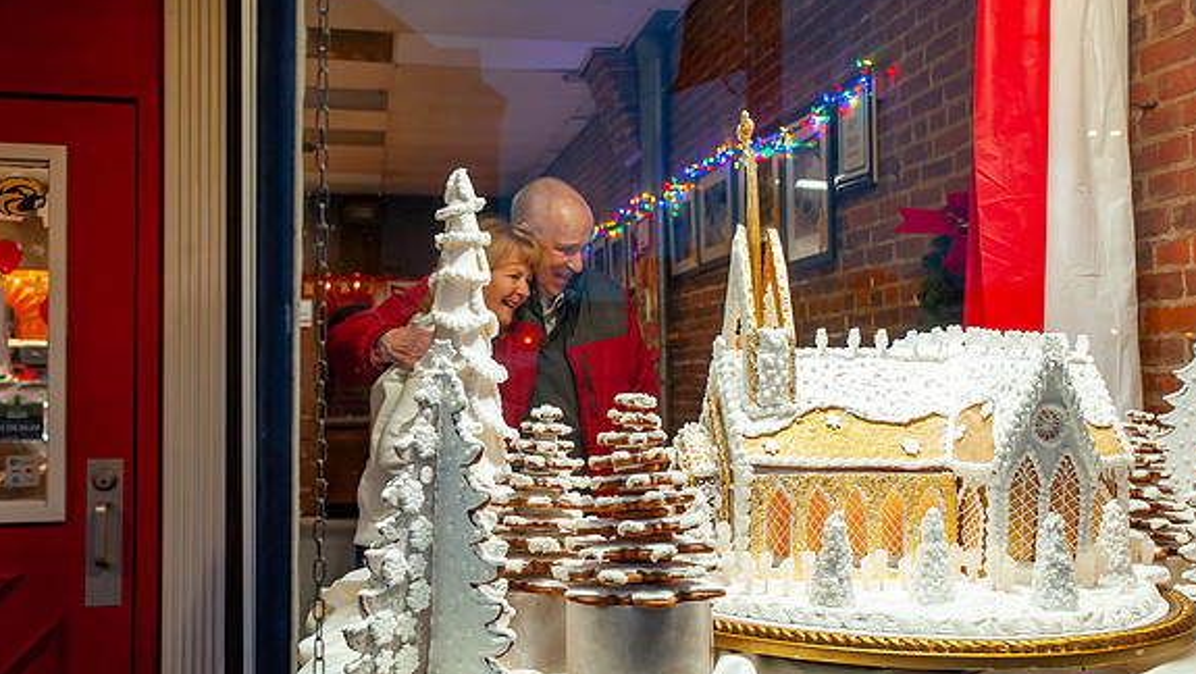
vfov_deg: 31.2
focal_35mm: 38
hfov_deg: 52.8
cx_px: 599
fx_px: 1206
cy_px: 343
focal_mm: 36
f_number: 6.3
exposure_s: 1/160
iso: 1600
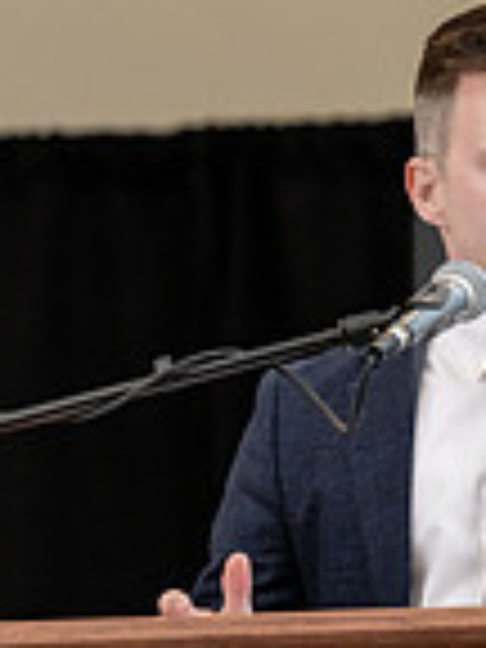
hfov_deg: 2.7
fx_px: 10483
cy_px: 641
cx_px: 279
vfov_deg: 3.5
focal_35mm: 560
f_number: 3.5
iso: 1250
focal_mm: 145
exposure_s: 1/200
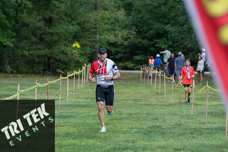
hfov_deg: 10.6
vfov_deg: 7.1
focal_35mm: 194
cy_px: 78
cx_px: 116
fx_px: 1229
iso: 320
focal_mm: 185
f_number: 4.5
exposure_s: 1/640
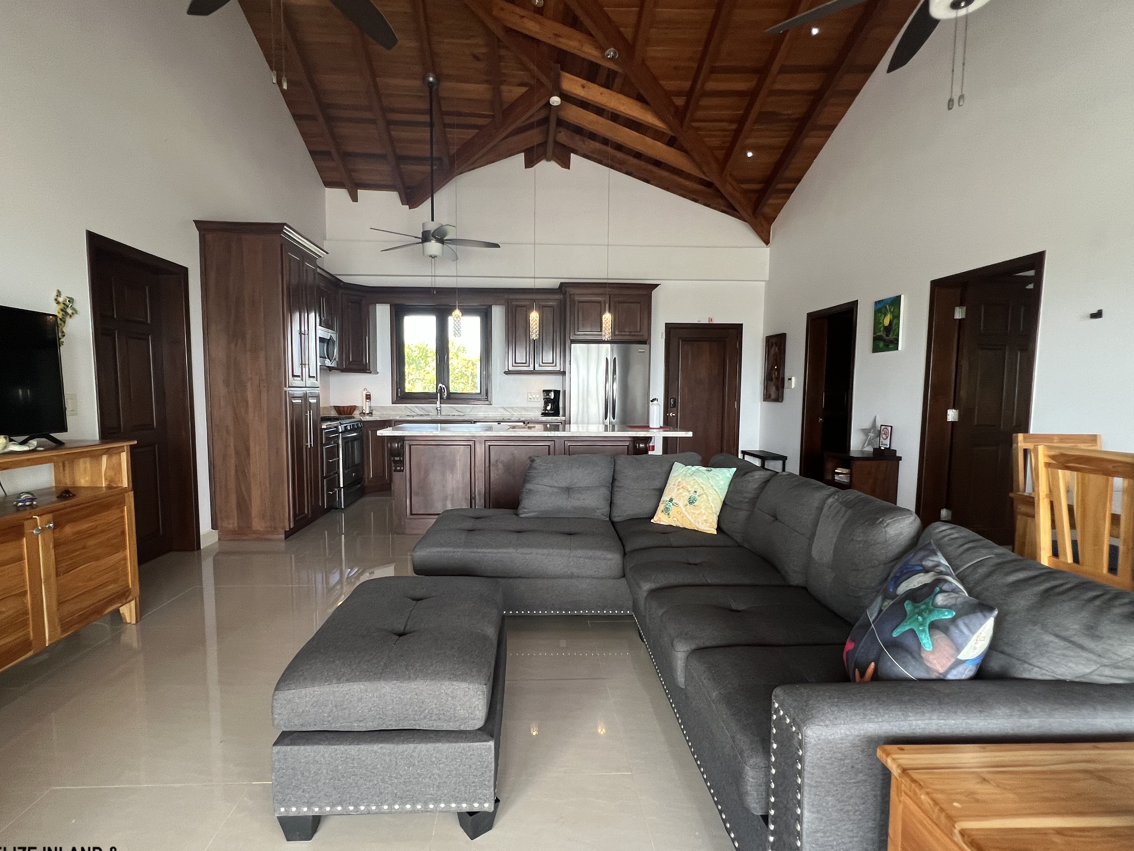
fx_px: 524
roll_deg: -0.1
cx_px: 552
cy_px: 445
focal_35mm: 16
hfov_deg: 94.5
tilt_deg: -5.5
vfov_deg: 78.1
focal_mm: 1.57
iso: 125
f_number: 1.8
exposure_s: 1/120
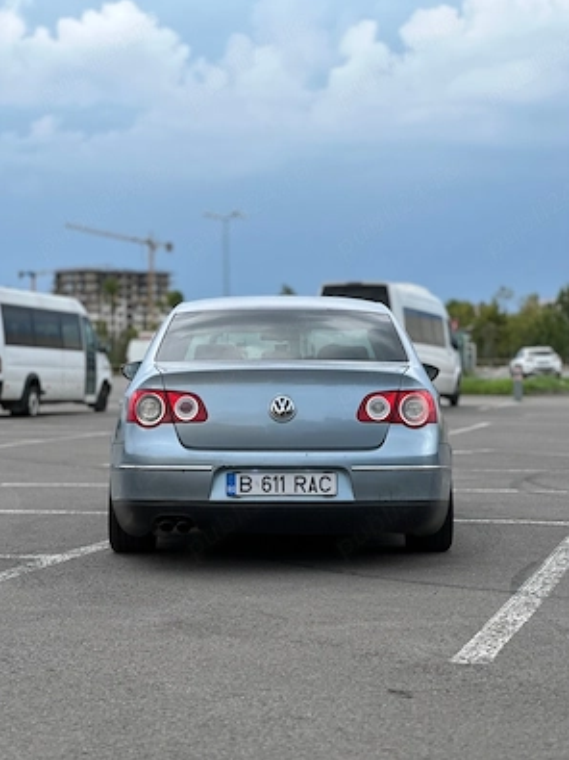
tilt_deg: +0.2
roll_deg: -0.2
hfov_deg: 18.9
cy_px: 383
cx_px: 286
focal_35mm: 78
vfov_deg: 25.0
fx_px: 1710
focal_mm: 9
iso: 25
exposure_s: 1/207
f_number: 2.8
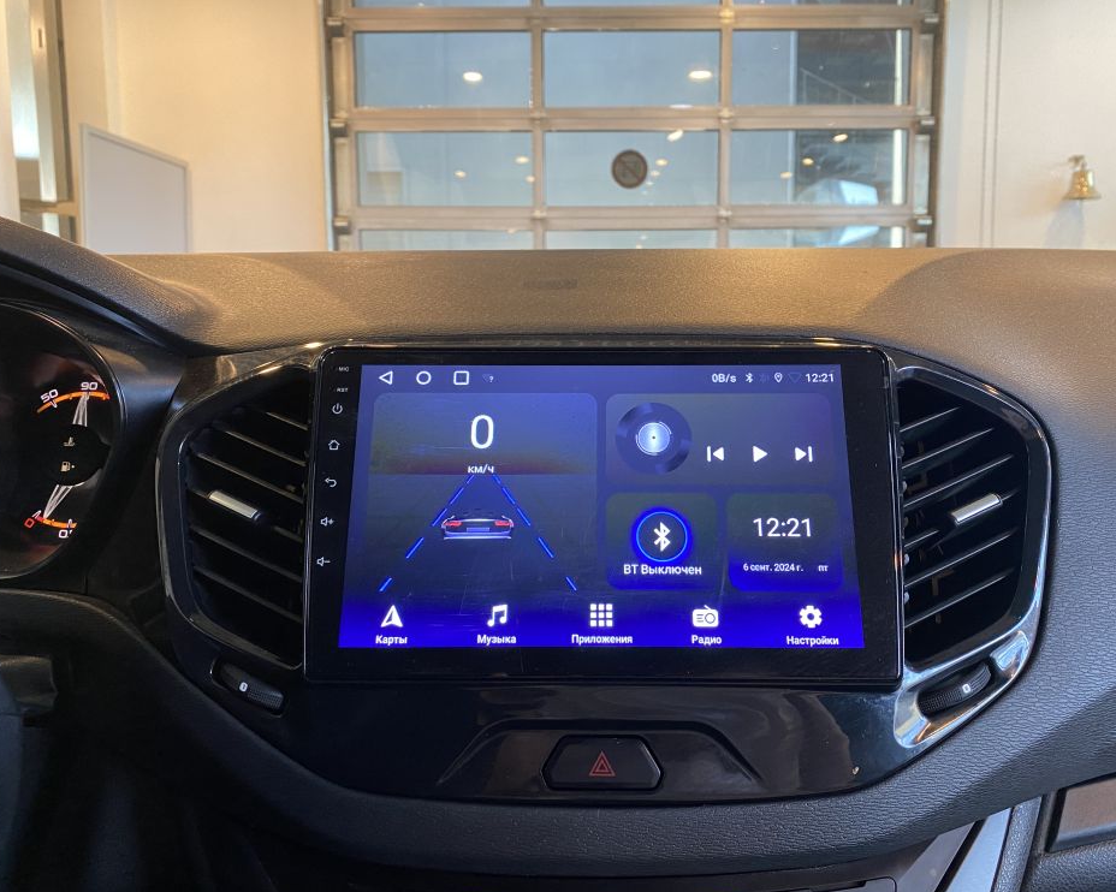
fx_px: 925
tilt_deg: -6.7
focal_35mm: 28
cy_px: 441
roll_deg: +0.8
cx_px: 598
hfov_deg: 62.2
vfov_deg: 51.5
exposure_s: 1/50
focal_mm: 4.25
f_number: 1.8
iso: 160
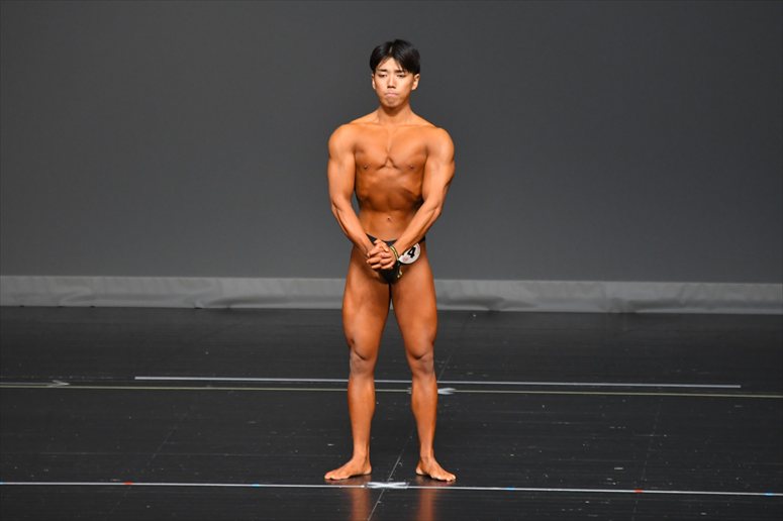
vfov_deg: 4.0
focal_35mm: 345
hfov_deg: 6.0
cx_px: 392
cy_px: 260
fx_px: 7500
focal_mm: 230
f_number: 5.6
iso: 2500
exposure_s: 1/400
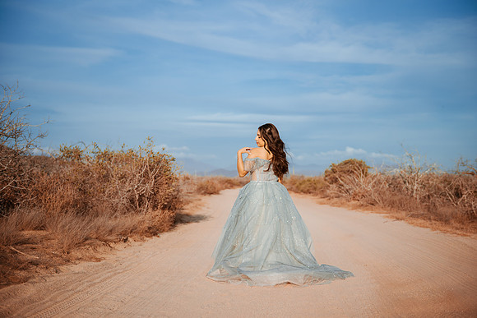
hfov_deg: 41.1
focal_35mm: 48
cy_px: 159
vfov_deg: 28.1
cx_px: 238
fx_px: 636
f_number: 2.8
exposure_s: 1/5000
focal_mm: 48
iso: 200
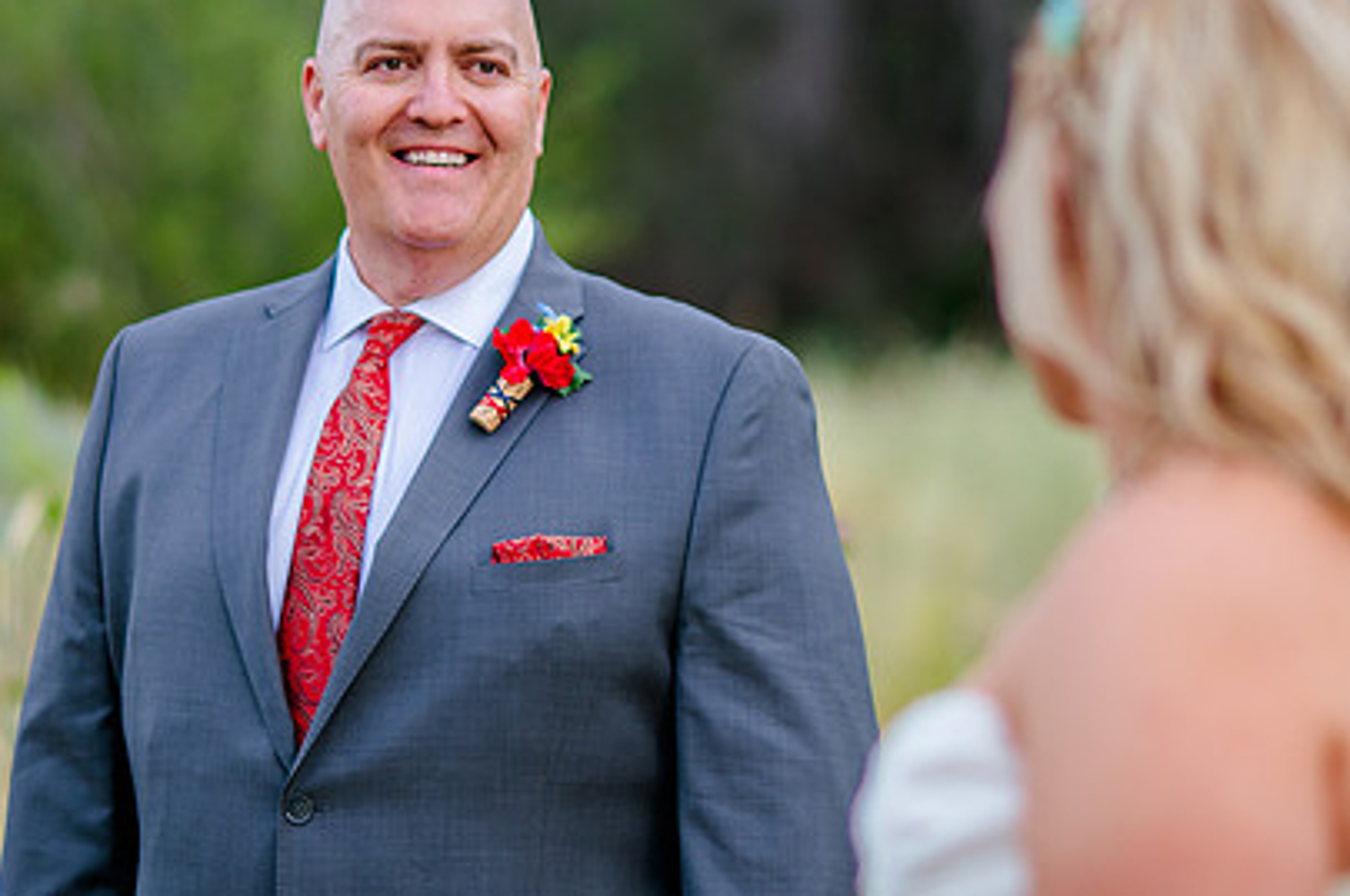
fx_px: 7978
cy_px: 305
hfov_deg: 9.7
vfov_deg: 6.4
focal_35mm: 213
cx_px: 682
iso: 125
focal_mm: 105
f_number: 2
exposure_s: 1/250
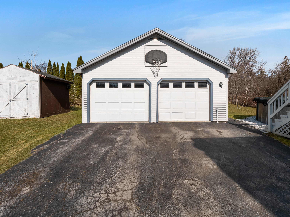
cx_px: 145
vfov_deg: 78.2
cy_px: 108
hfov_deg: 94.5
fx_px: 134
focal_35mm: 16
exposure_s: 1/800
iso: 200
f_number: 7.1
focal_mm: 8
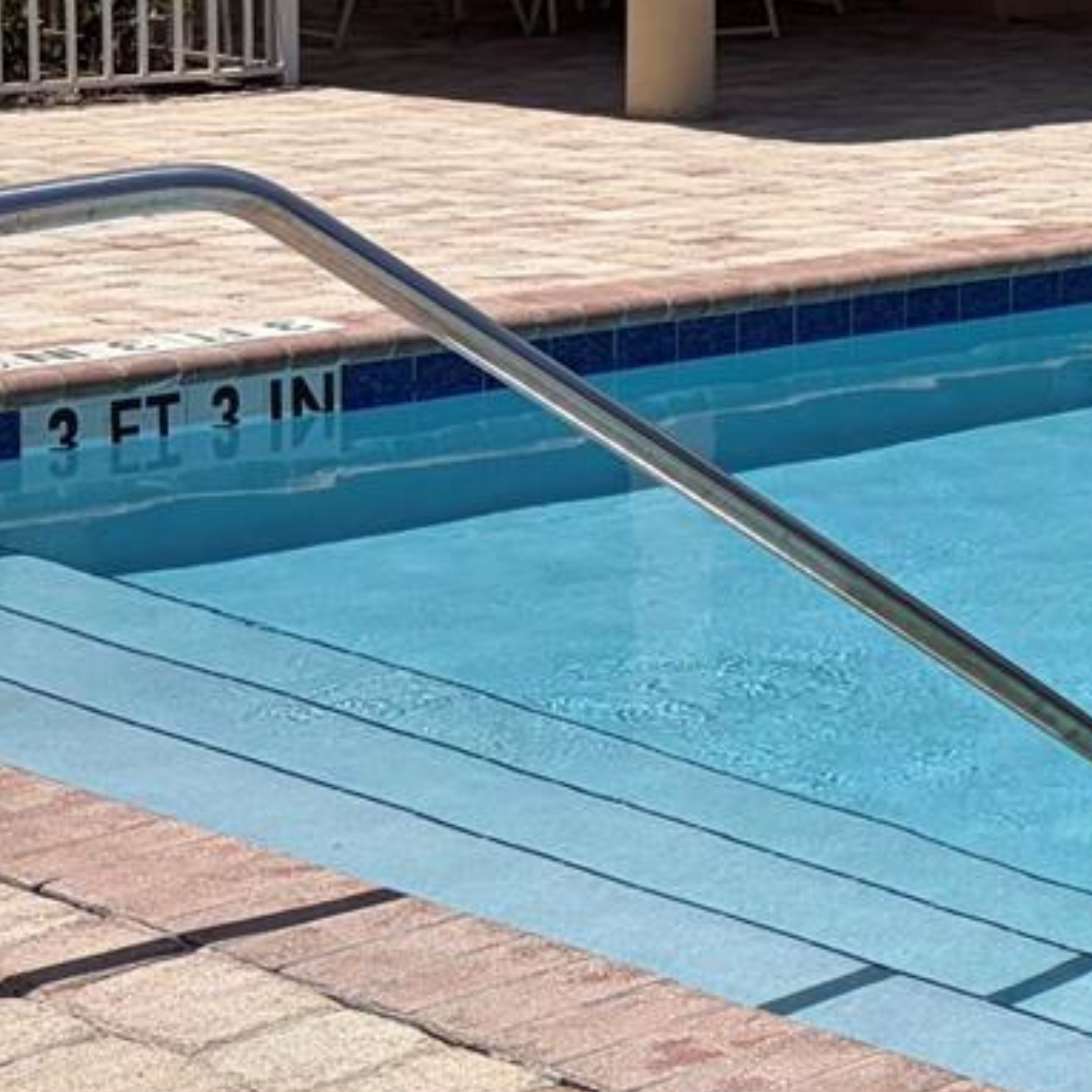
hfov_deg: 15.1
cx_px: 2093
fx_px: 3426
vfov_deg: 17.8
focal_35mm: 96
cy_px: 60
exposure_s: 1/6993
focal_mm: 5.96
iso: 50
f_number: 1.6
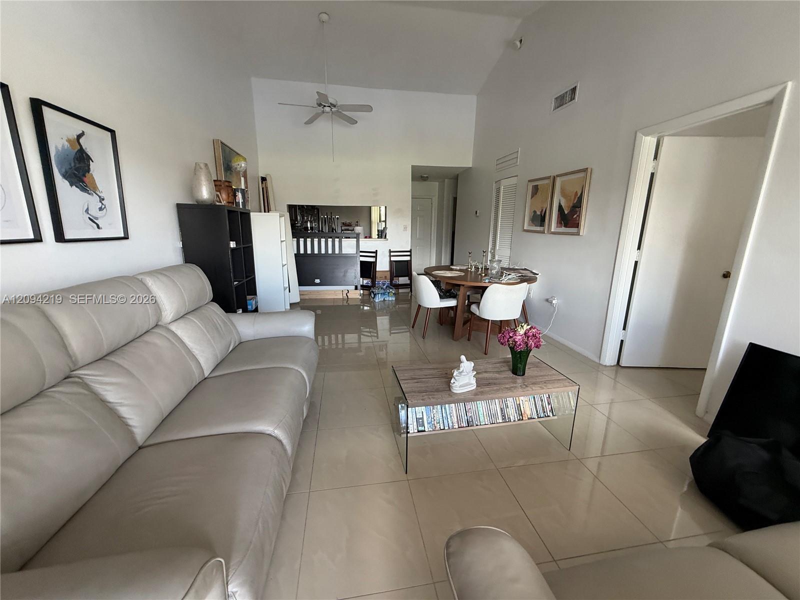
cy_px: 300
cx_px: 400
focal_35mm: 14
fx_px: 324
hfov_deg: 102.1
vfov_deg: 85.7
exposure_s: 1/121
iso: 250
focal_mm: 2.22
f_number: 2.2
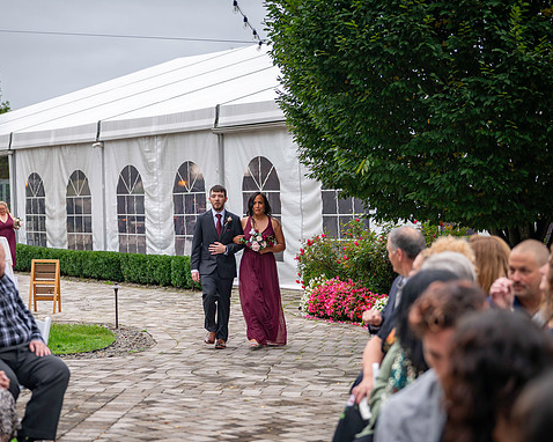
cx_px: 228
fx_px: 1342
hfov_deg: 23.3
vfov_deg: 18.7
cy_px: 222
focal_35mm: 82
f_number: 2.8
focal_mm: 72
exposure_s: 1/640
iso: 640
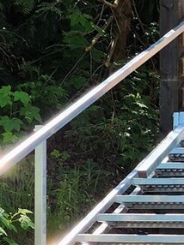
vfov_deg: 16.6
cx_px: 321
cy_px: 246
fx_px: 823
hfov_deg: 11.9
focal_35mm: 116
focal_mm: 6.4
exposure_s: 1/332
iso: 12
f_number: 1.8
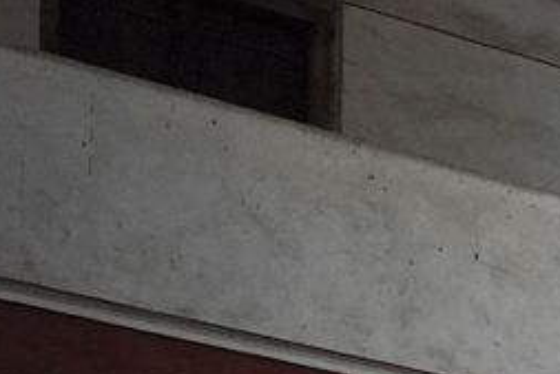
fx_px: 2957
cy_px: 1191
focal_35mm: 190
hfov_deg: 9.1
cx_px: 1585
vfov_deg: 6.5
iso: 3200
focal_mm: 24
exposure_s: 1/80
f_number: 6.3
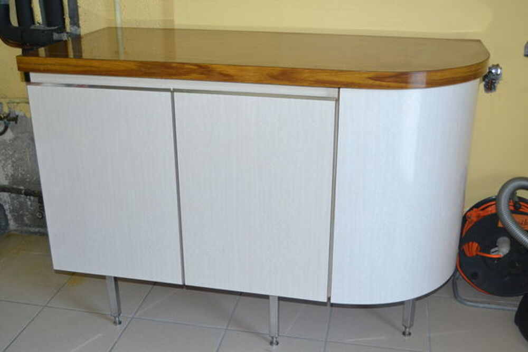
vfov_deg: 34.2
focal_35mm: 39
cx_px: 264
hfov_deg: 49.5
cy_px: 176
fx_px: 572
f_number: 4
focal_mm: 26
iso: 1600
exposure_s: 1/60
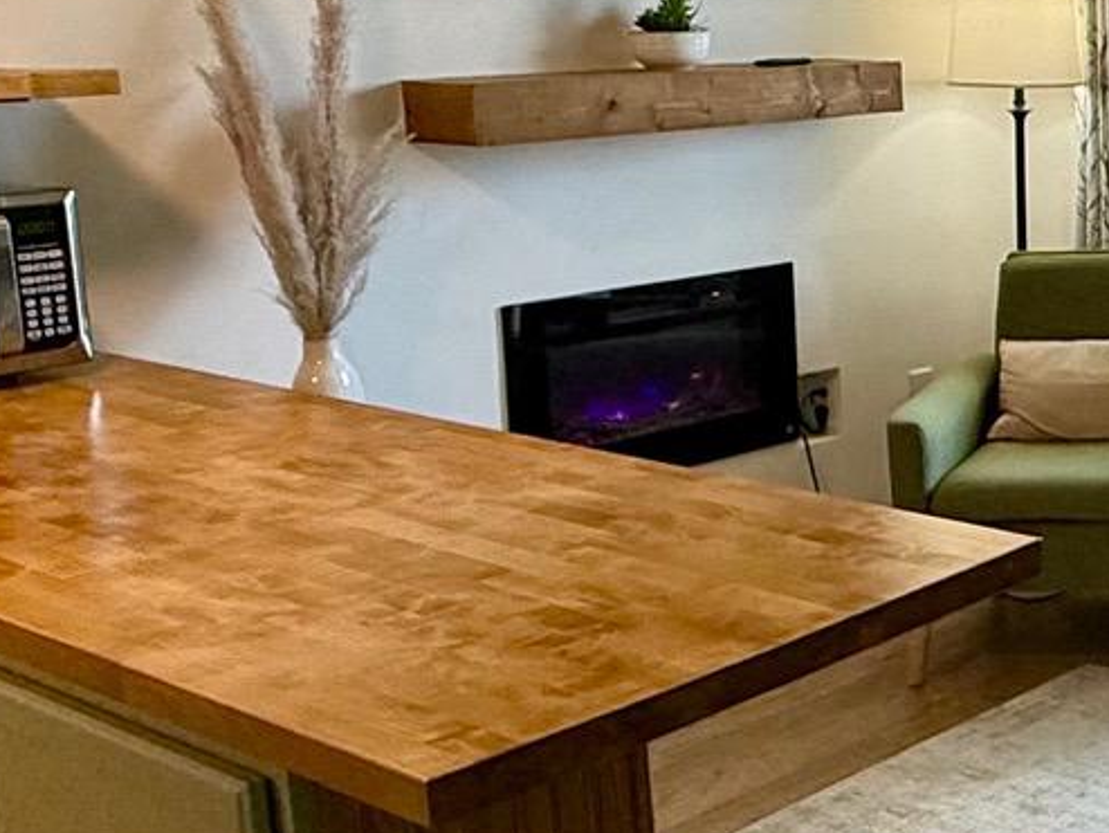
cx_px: 1443
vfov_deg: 25.1
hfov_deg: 27.6
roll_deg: +0.6
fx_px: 1859
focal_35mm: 58
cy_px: 254
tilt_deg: -8.3
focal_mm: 2.22
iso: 160
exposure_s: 1/120
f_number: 2.2
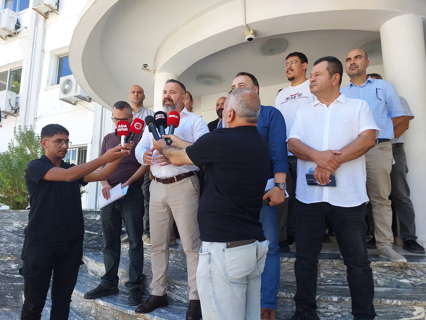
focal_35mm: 23
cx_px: 213
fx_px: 283
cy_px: 160
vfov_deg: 58.9
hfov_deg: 73.9
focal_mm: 5.06
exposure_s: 1/107
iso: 25
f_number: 1.8
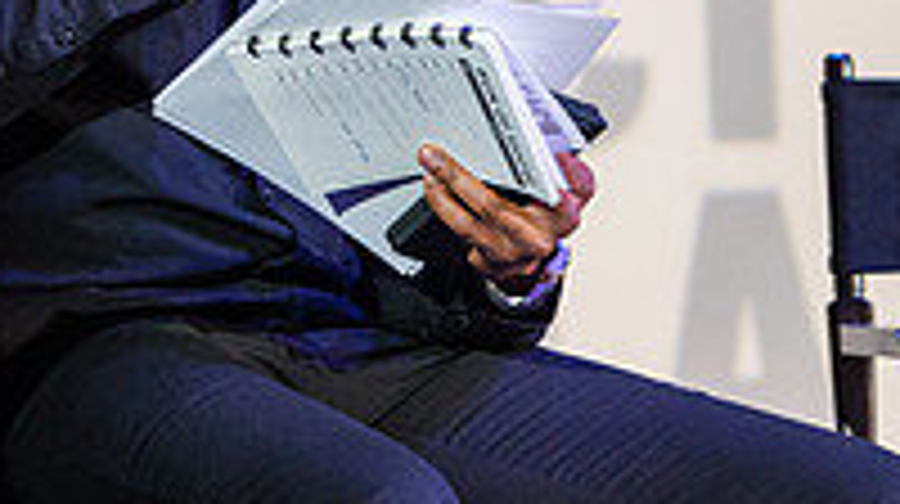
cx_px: -319
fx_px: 17045
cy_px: -16
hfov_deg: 3.0
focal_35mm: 715
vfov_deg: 1.7
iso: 3200
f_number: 4
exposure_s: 1/250
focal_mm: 200
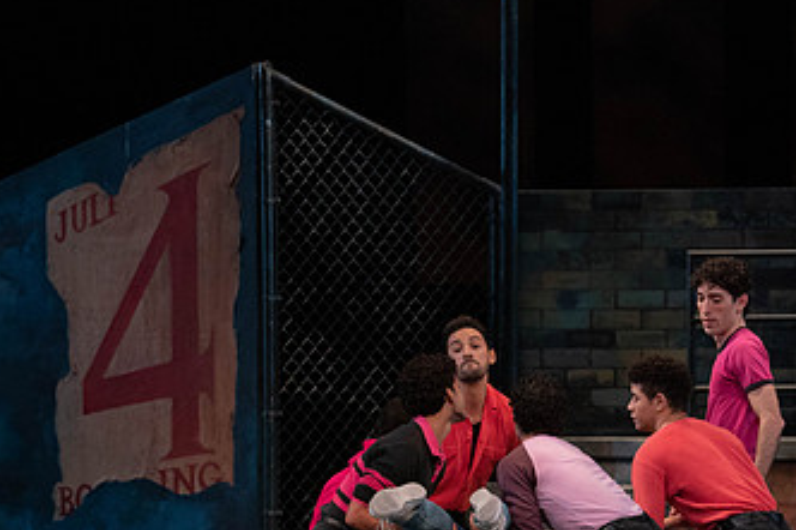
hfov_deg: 6.5
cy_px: 428
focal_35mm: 318
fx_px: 7028
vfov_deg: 4.3
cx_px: 369
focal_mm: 182
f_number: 4.5
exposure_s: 1/400
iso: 3200
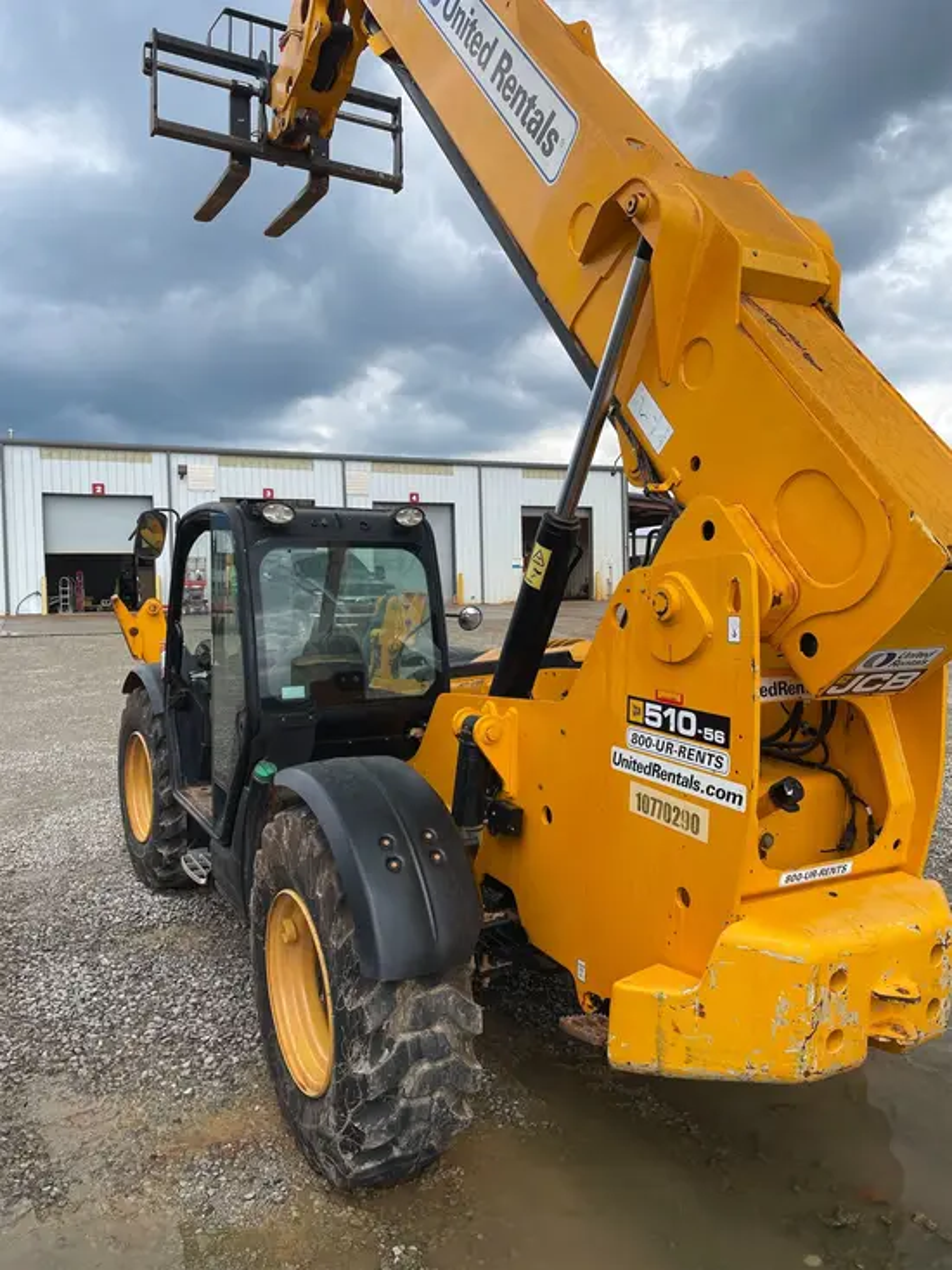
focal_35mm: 26
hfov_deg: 53.1
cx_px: 476
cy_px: 635
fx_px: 953
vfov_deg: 67.3
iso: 50
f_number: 1.6
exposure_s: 1/2564
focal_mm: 4.2
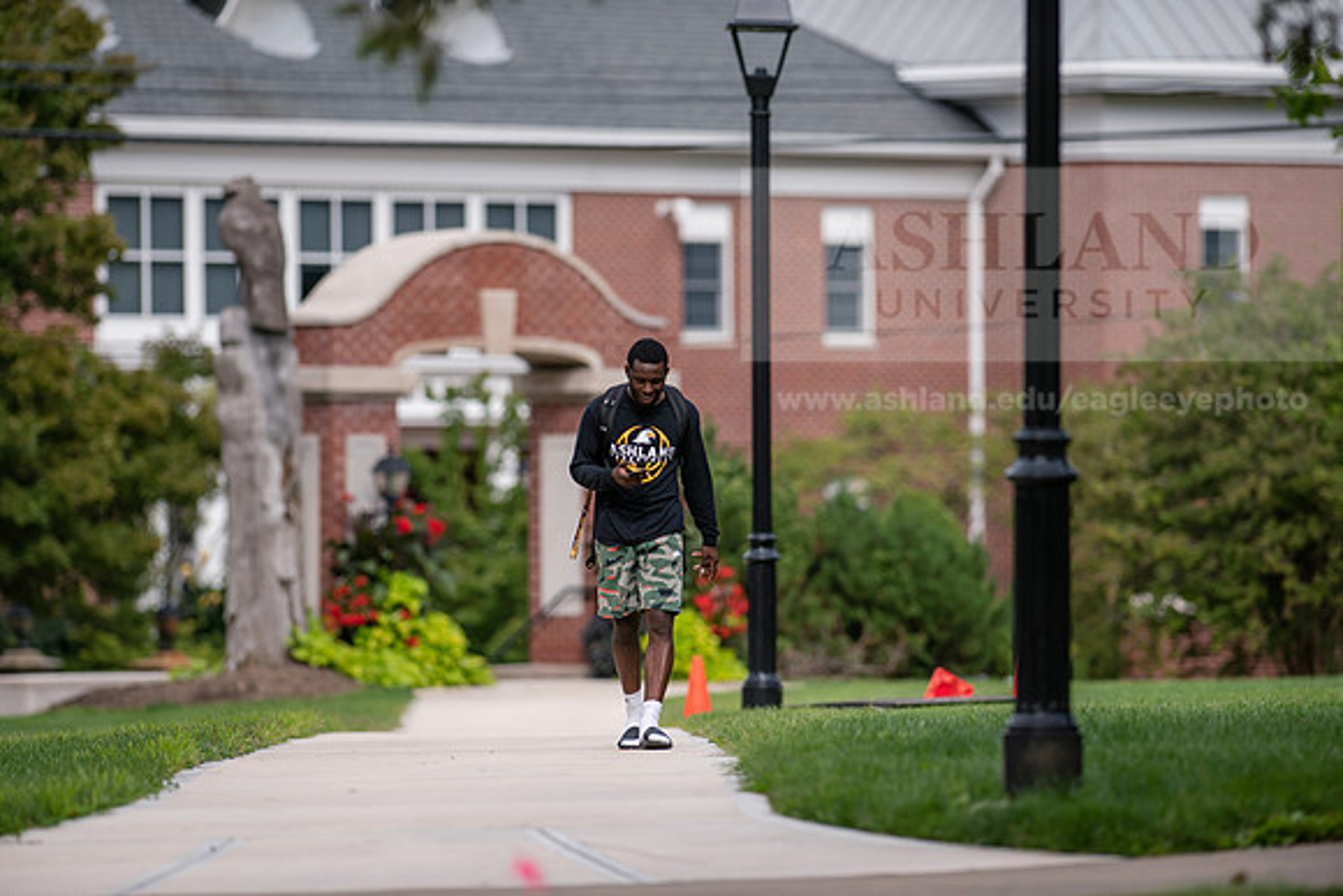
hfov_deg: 6.9
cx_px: 672
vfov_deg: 4.6
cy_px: 448
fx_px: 11194
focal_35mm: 300
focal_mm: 300
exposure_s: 1/1000
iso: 80
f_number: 3.5
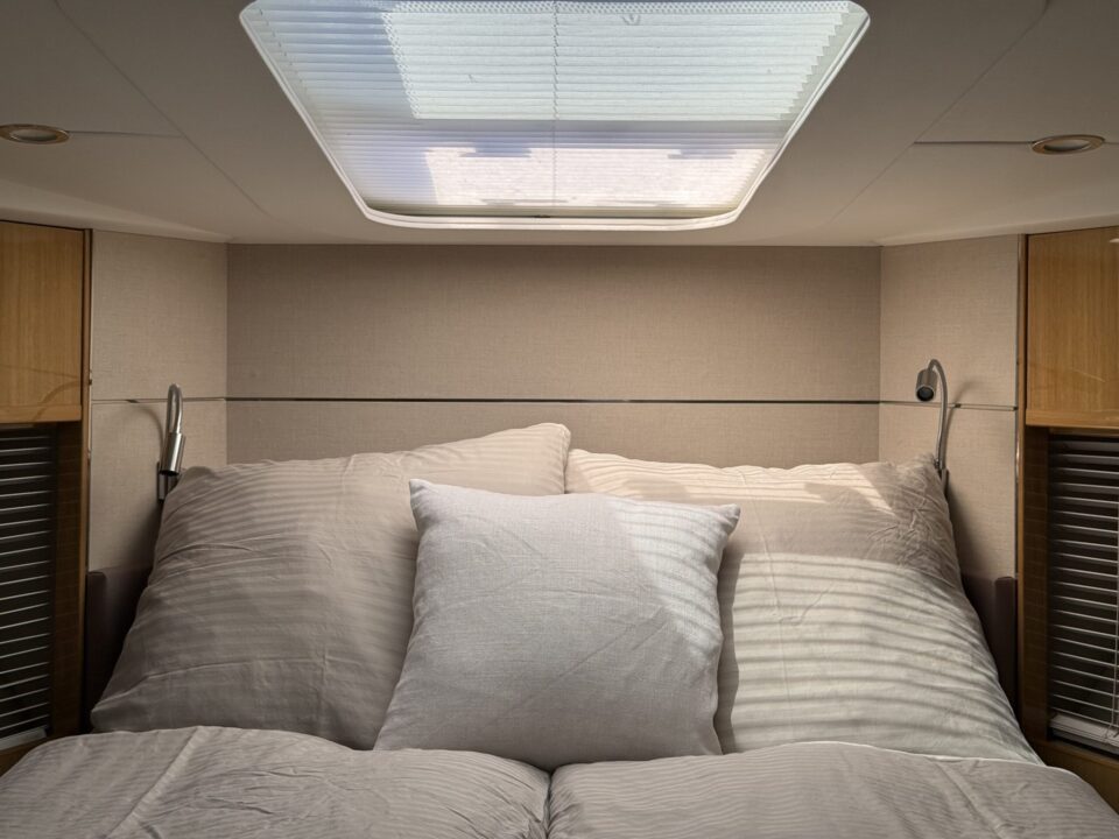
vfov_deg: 30.3
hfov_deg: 39.7
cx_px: 560
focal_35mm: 48
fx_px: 1552
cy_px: 420
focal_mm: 6.76
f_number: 1.78
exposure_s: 1/855
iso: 80
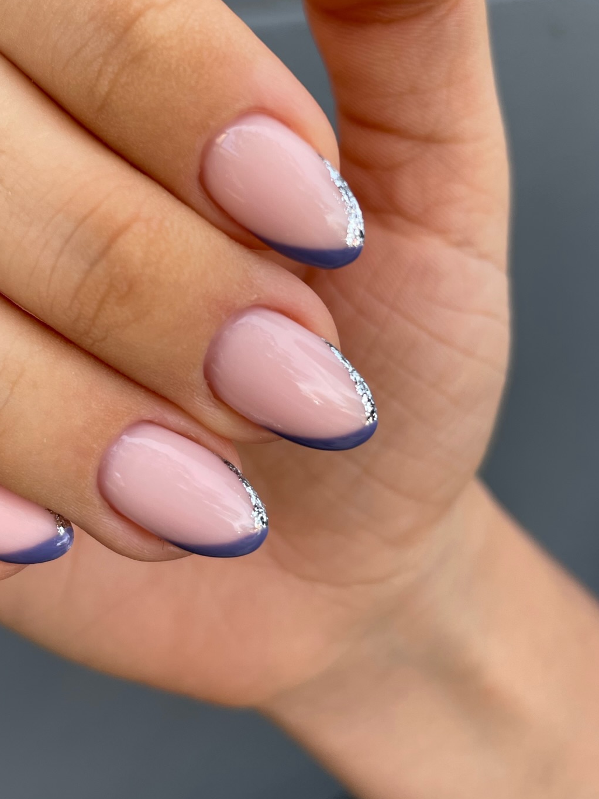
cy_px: 273
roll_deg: -1.5
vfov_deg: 47.2
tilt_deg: -24.5
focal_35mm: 39
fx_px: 900
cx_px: 183
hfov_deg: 36.3
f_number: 1.6
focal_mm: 4.2
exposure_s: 1/287
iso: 32
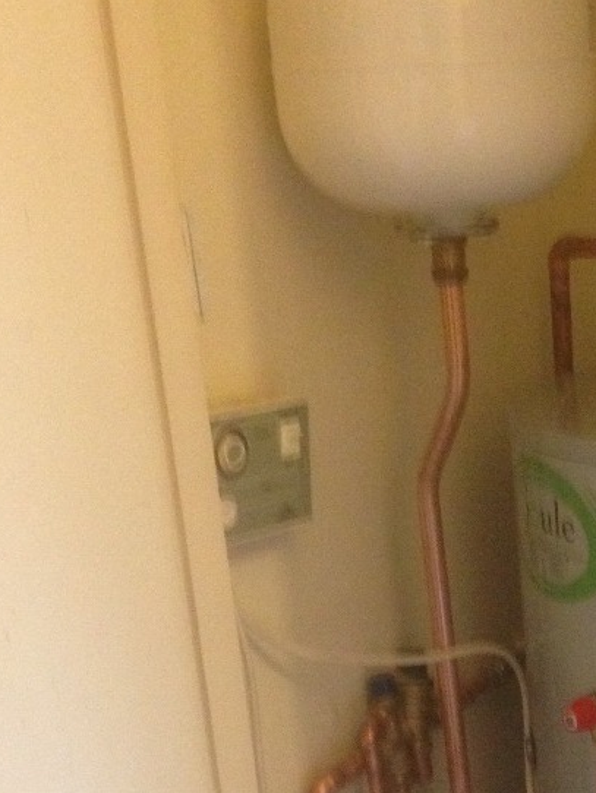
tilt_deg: -21.0
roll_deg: +4.2
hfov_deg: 19.8
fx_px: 1675
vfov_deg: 25.8
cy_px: 713
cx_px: 546
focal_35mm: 73
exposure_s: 1/15
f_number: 2.4
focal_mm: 4.12
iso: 400
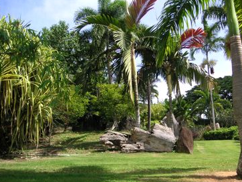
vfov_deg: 32.9
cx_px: 134
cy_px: 105
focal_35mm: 44
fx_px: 308
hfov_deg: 42.9
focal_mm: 6.1
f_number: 2.8
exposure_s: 1/750
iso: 50
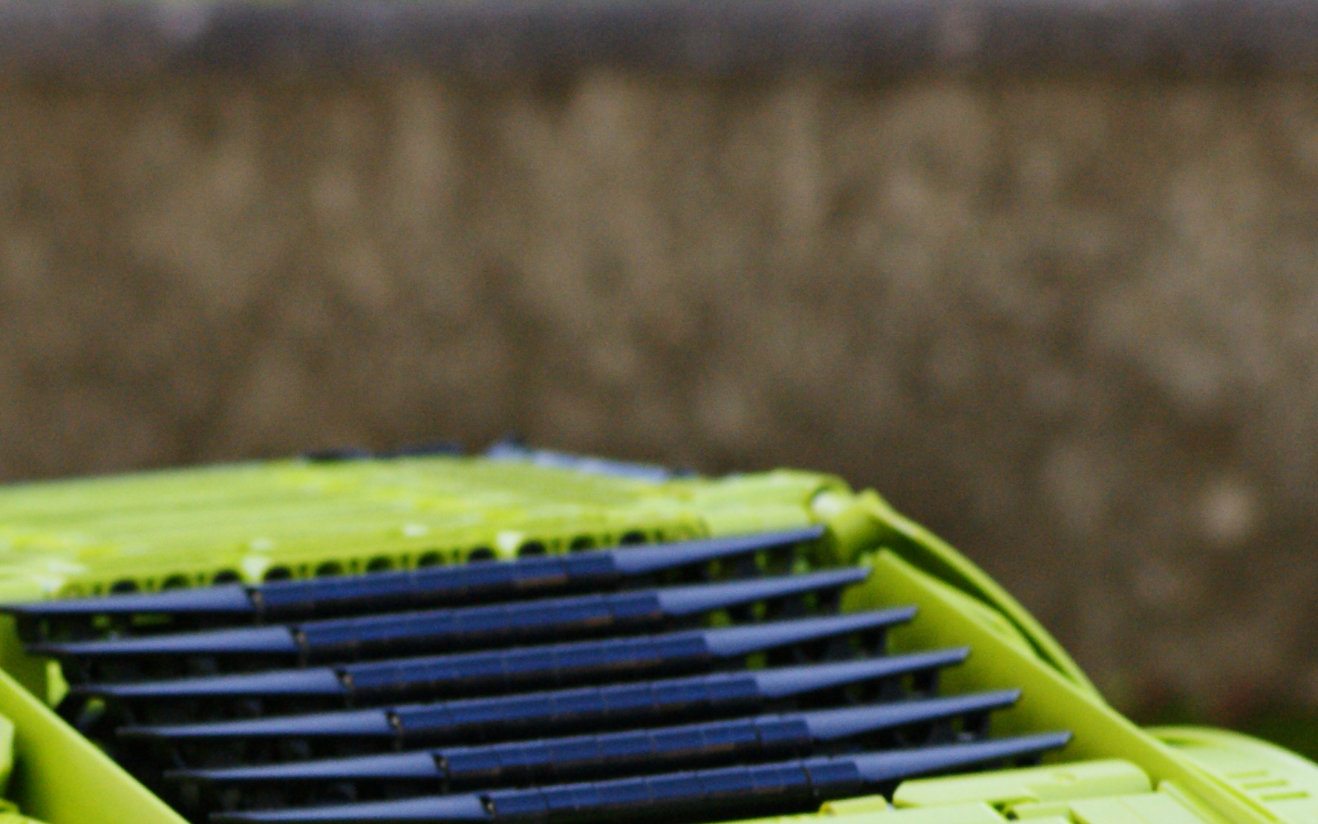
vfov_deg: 2.6
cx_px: 207
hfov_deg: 4.1
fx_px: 18461
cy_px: 971
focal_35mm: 514
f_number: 5.6
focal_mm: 130
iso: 400
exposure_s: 1/250
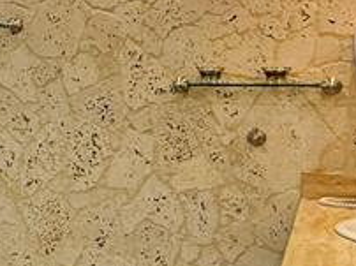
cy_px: 94
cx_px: -113
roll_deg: +0.9
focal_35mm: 71
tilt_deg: -0.8
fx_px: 729
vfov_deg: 20.6
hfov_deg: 23.9
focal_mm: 2.22
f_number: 2.2
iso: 160
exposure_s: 1/120
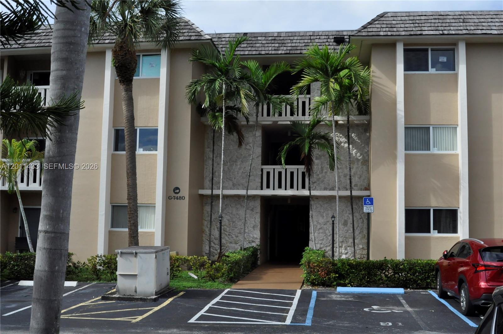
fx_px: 586
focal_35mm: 42
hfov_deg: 46.5
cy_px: 167
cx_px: 252
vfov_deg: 31.8
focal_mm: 28
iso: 1000
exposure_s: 1/640
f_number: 13
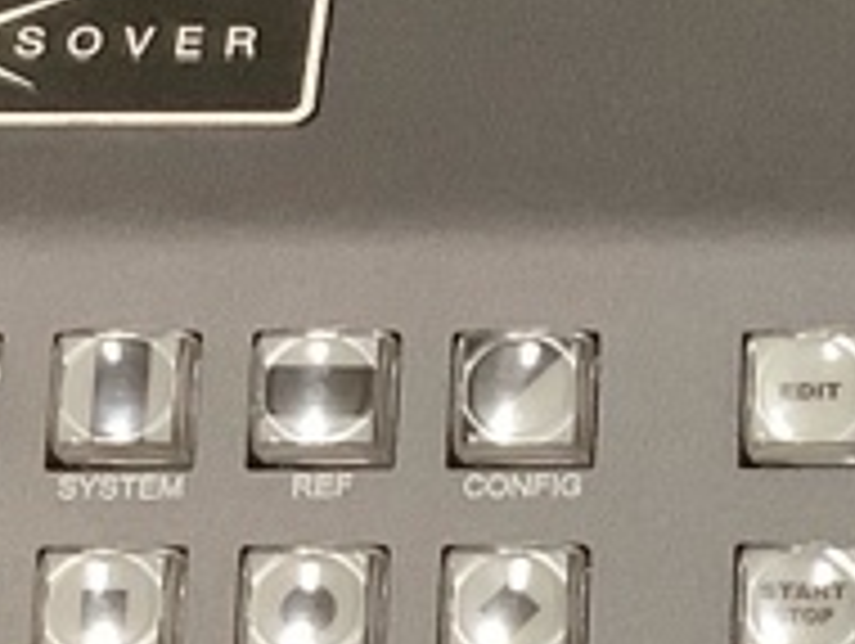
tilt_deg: -65.8
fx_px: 4130
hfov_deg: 10.8
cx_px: 1737
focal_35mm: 167
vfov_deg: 8.8
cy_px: 802
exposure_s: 1/60
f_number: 2.4
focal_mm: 3.3
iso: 250
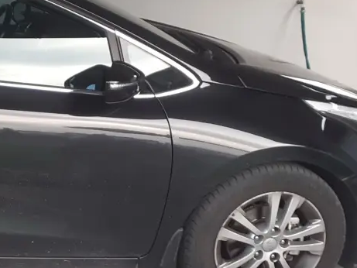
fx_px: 774
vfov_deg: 19.6
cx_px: -91
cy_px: 154
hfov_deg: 23.4
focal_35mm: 75
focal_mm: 3.6
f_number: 1.9
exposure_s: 1/50
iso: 64
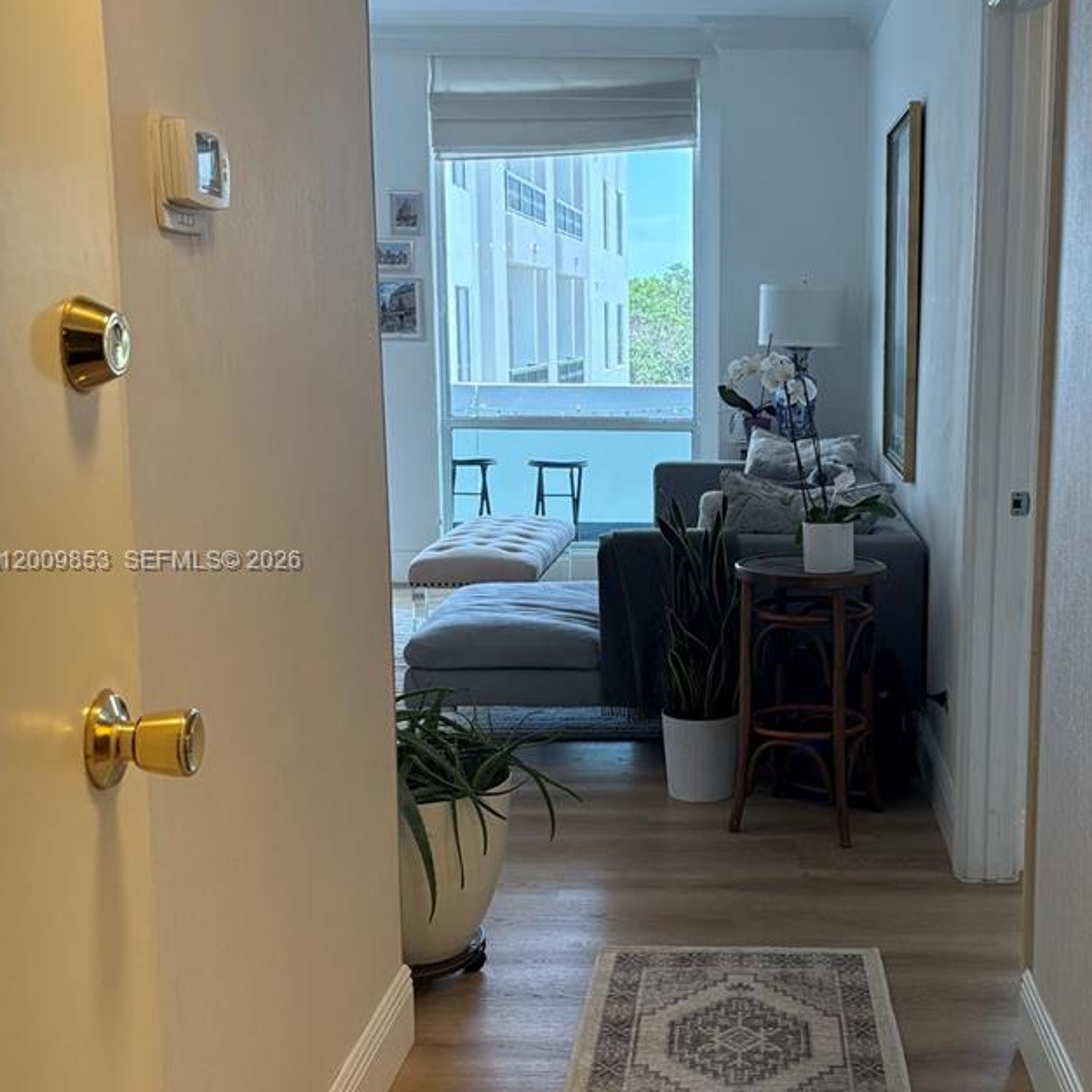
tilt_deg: -8.9
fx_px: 1570
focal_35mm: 44
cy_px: 563
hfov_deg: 37.7
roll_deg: -1.5
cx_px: 763
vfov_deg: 38.3
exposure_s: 1/232
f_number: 1.6
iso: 125
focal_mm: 5.96
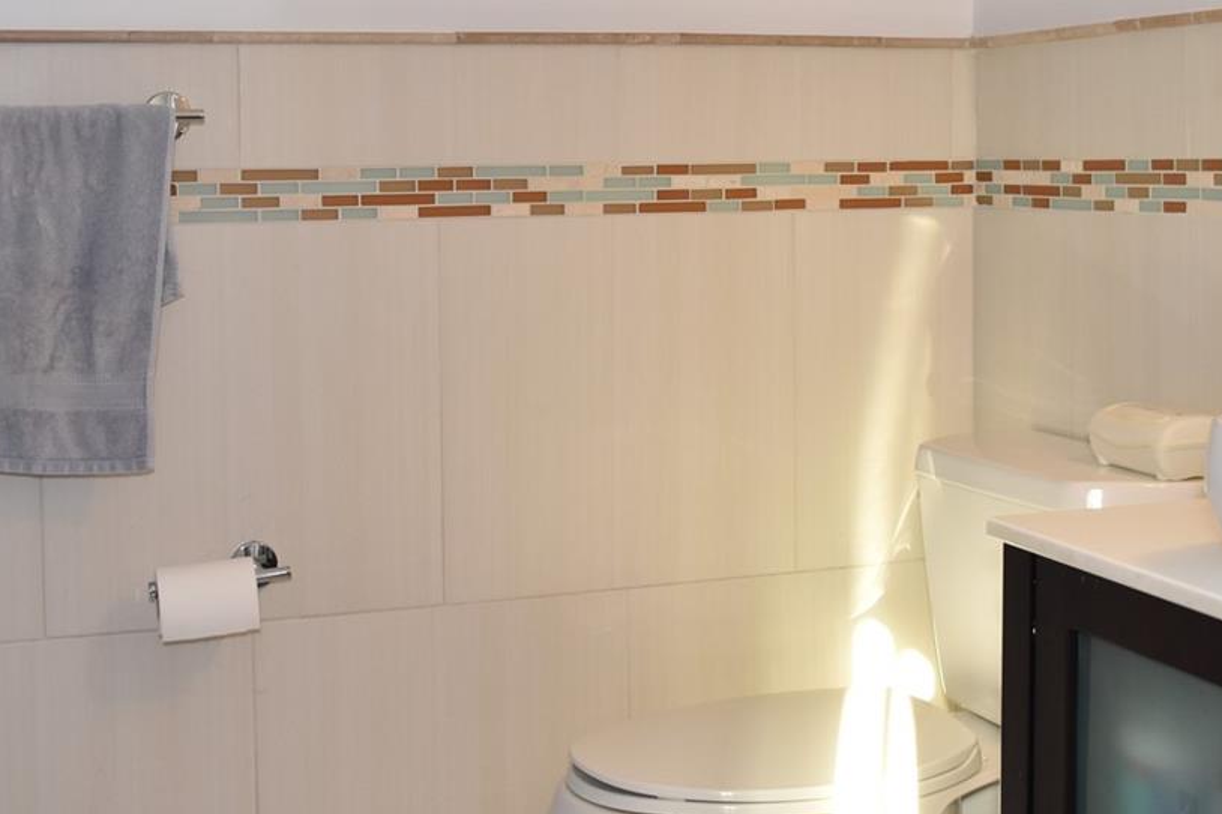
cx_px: 659
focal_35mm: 59
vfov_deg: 22.7
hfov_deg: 33.9
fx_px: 2002
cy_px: 200
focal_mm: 20
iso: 400
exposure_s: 1/80
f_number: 4.5
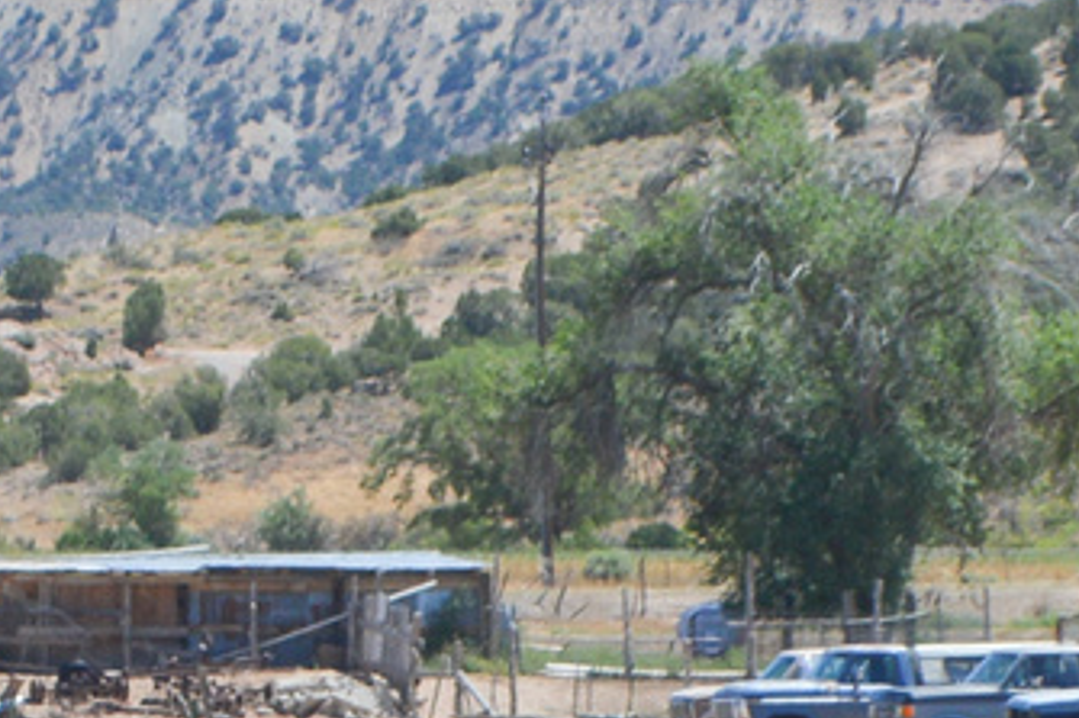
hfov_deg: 4.1
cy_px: 911
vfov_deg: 2.7
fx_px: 15100
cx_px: -512
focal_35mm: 504
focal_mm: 55
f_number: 8
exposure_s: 1/250
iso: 100
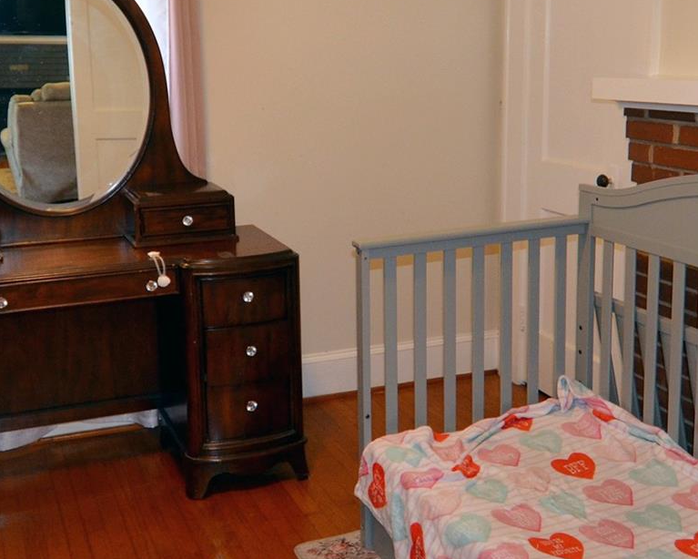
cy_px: 210
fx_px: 930
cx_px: 317
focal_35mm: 45
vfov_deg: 33.3
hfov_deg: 41.1
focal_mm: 12
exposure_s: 1/60
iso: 800
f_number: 4
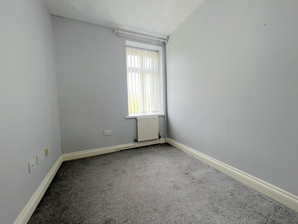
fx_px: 112
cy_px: 112
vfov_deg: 89.9
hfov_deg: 106.2
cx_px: 149
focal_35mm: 13
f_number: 1.8
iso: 40
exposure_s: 1/99
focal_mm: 1.57
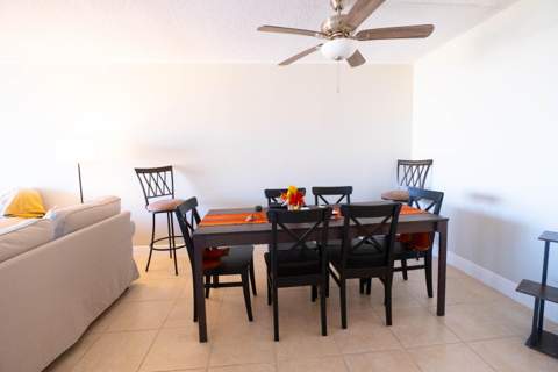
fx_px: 267
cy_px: 186
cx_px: 279
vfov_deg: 69.6
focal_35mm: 17
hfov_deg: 92.4
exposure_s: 1/125
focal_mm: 10.5
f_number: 4
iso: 3200
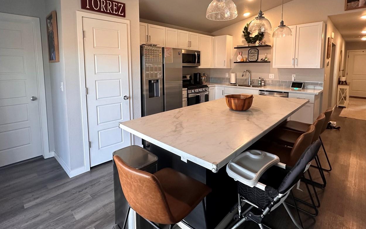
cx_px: 187
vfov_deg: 61.2
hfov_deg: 88.0
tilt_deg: -5.5
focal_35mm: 19
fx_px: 190
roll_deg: -0.3
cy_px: 82
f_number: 2.2
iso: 200
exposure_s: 1/120
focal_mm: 2.22
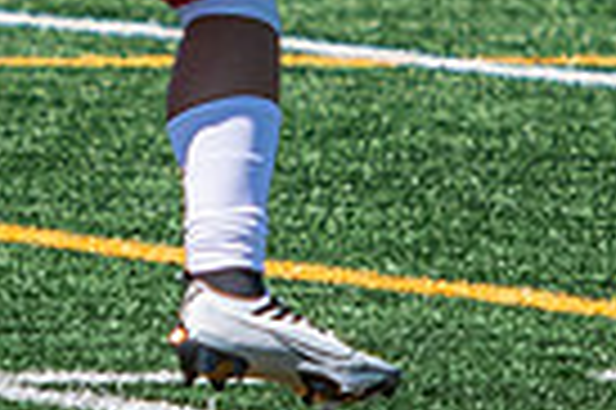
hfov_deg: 1.1
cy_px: -427
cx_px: -314
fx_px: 31173
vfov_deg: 0.8
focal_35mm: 1824
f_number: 2.8
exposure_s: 1/5000
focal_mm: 135
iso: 160
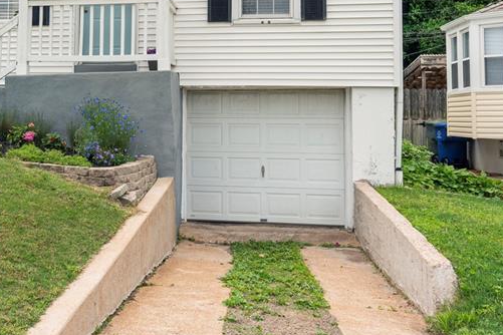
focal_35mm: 47
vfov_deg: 28.1
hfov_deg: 39.8
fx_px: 657
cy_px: 70
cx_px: 82
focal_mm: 23
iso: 400
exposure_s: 1/640
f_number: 7.1
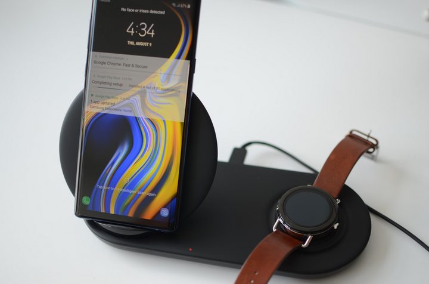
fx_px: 624
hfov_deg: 37.9
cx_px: 214
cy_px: 142
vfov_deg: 25.6
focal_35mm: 52
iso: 100
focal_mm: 35
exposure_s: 1/125
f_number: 1.8
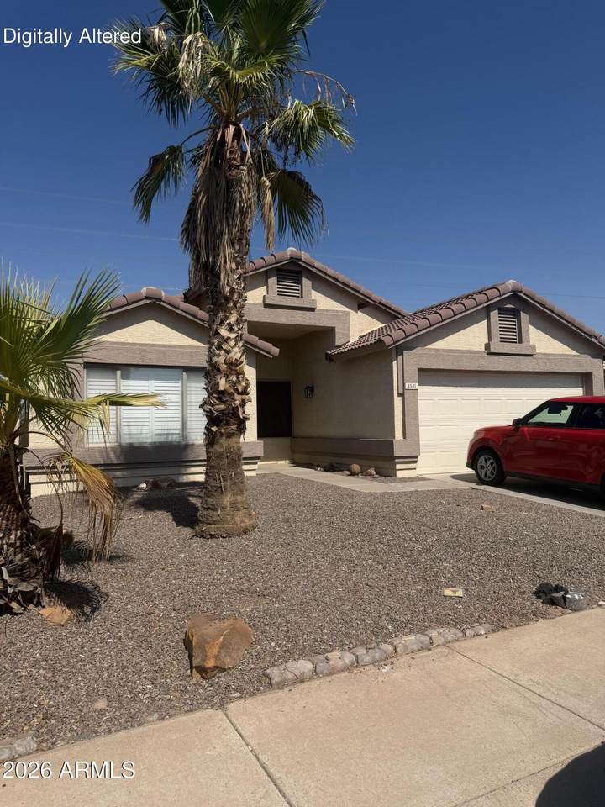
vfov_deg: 71.6
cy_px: 404
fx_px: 559
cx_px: 302
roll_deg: +1.7
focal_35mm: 24
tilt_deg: +2.3
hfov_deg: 56.8
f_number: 1.78
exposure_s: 1/8130
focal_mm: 6.76
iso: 80
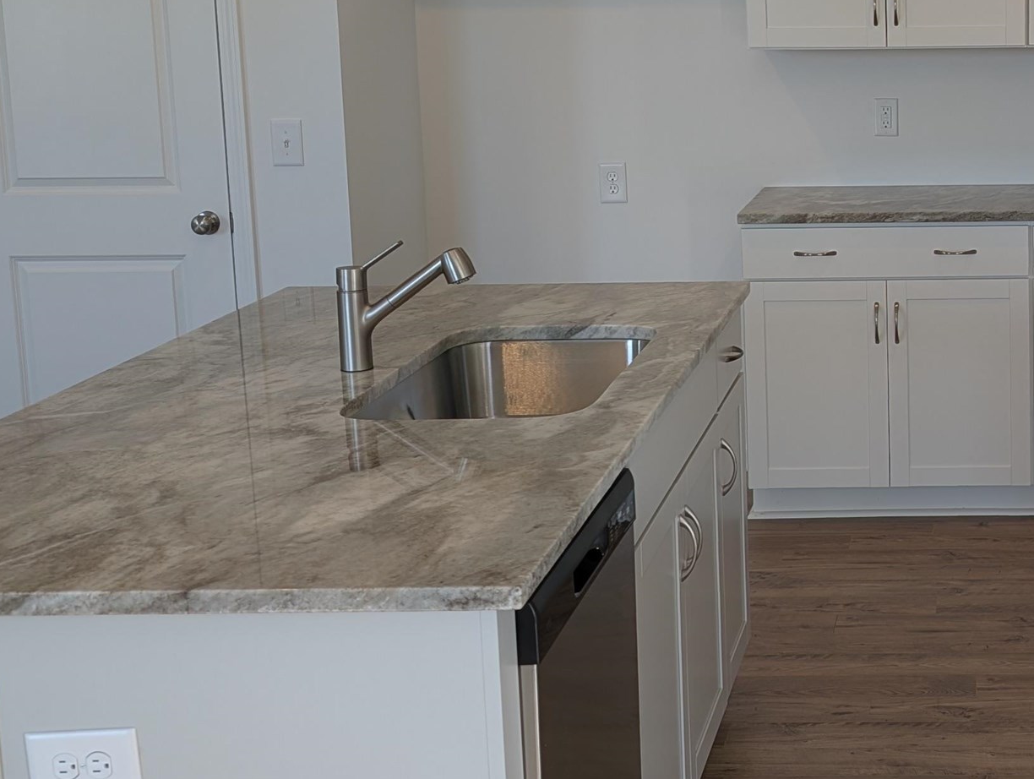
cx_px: 963
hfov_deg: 30.5
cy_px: 248
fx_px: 1795
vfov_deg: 24.3
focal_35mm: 60
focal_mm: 6.9
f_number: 1.68
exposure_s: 1/120
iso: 38
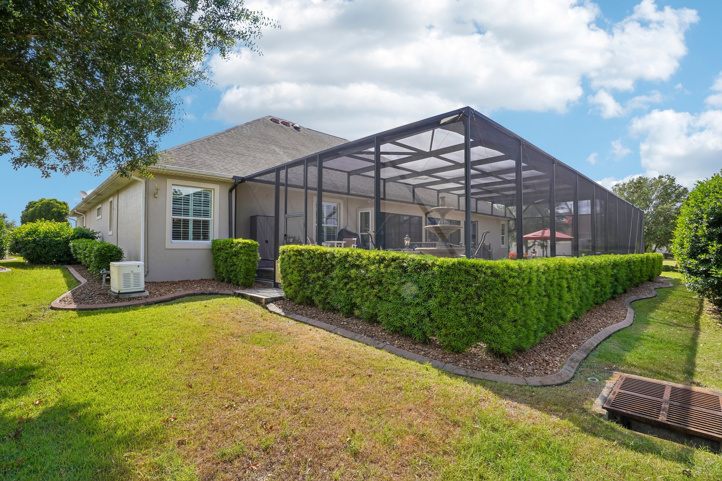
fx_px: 341
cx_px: 361
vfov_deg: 70.4
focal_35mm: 17
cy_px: 240
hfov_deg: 93.3
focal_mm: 17
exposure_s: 1/30
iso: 100
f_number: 20
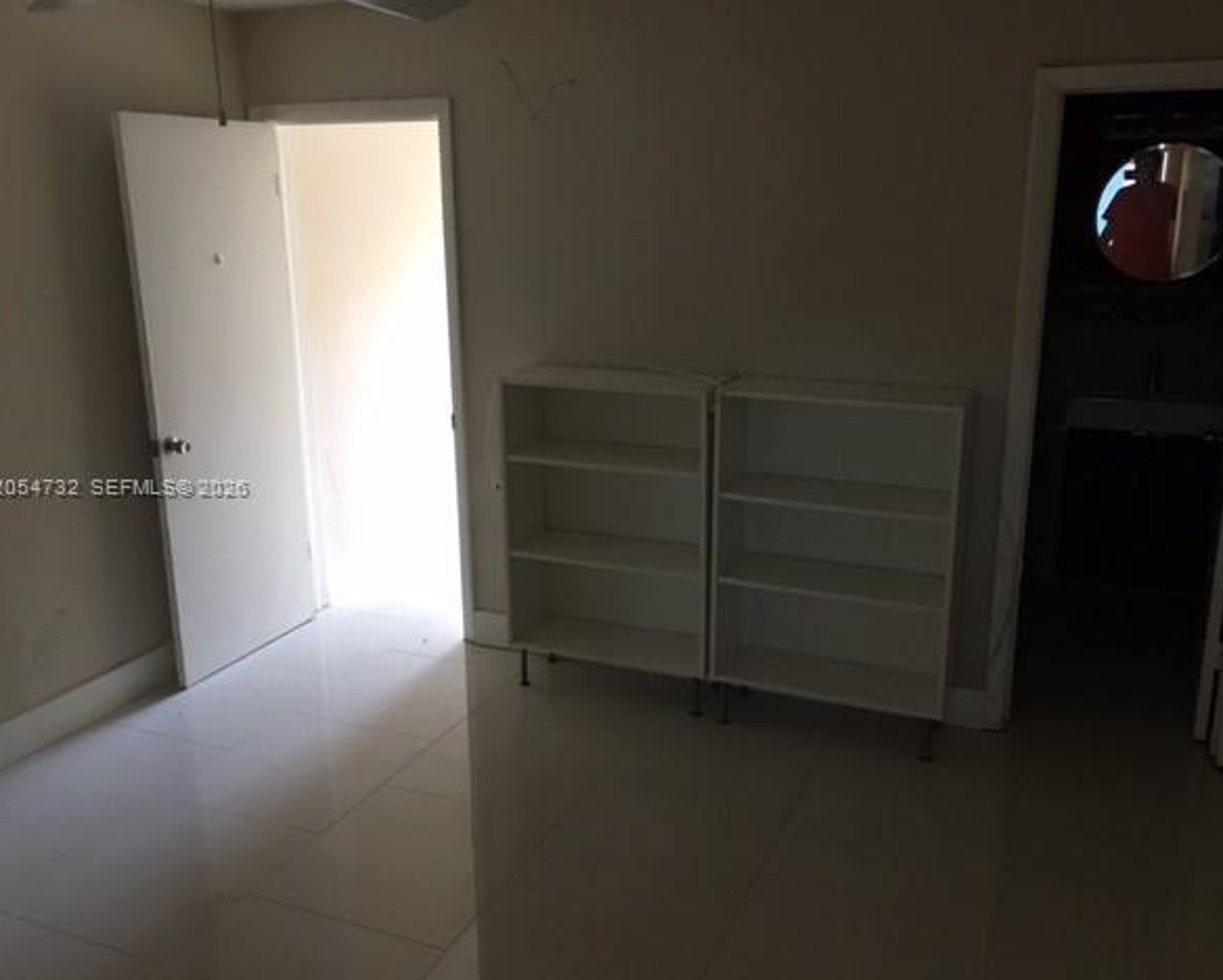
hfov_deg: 57.1
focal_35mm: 31
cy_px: 488
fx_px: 1123
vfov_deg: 47.2
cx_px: 630
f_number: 2.2
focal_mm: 4.15
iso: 100
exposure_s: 1/15
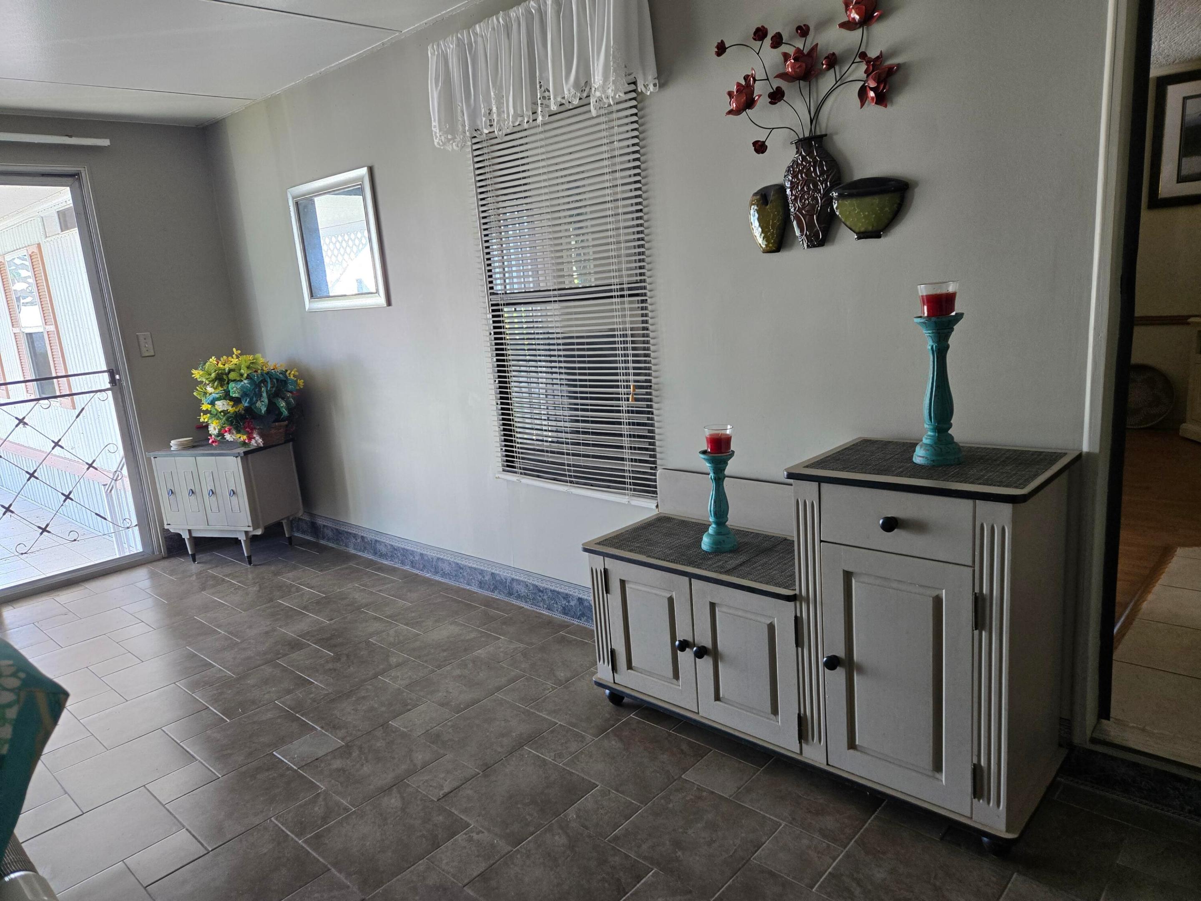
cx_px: 600
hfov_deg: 73.9
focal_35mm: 23
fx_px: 798
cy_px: 450
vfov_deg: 58.9
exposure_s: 1/120
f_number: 1.8
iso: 160
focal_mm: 5.4
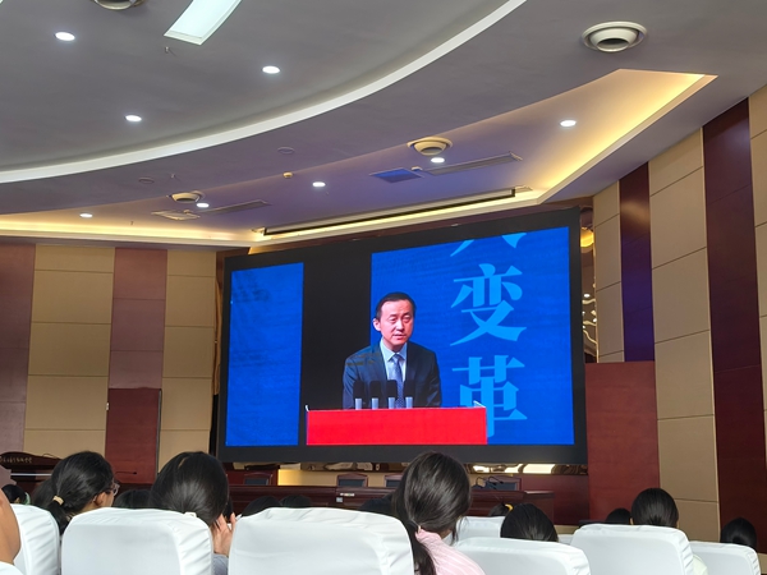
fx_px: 975
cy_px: 288
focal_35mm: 44
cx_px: 384
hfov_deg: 42.9
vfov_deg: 32.9
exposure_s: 1/120
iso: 160
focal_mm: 4.84
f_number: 1.8
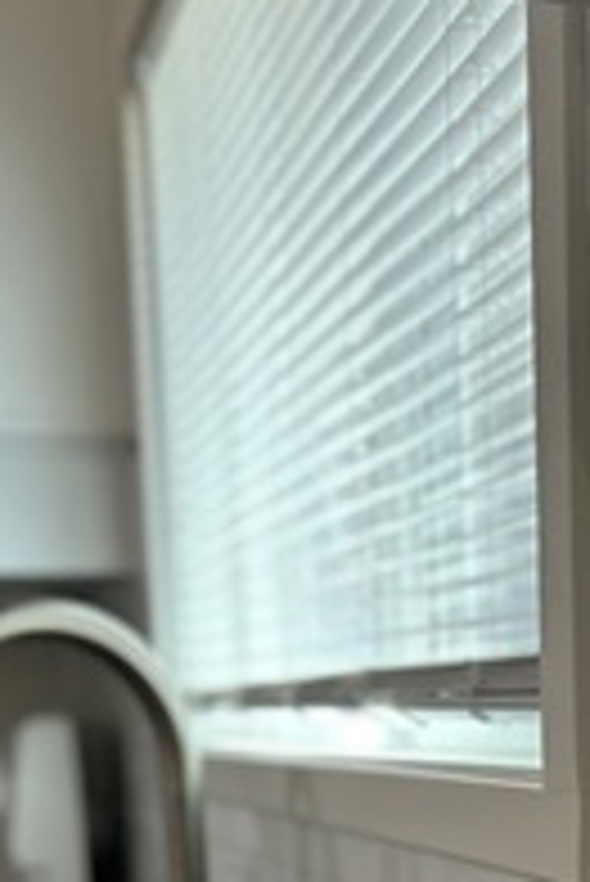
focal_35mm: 69
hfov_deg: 19.4
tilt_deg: -10.4
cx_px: 538
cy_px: 1012
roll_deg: +2.0
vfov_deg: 26.5
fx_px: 1693
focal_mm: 5.7
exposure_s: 1/120
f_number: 1.5
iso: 80
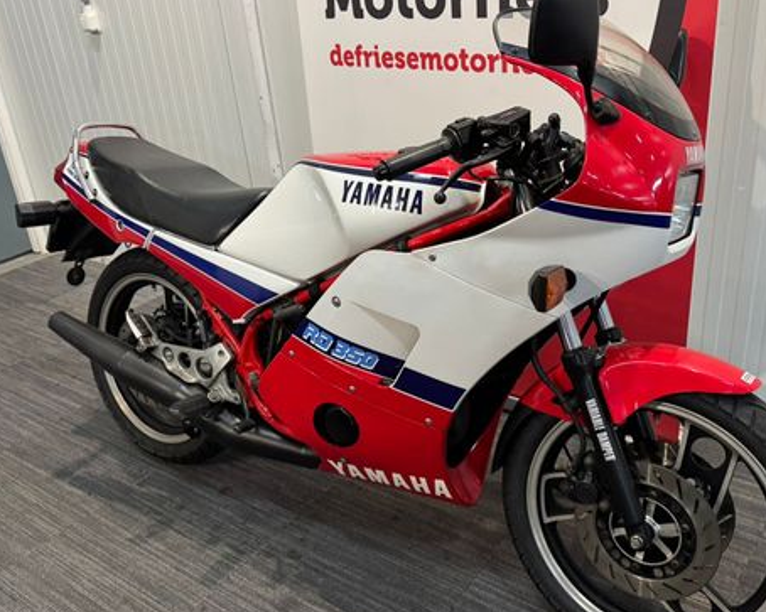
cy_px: 309
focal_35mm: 33
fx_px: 748
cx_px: 422
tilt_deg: -25.9
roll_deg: +6.6
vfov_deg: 44.5
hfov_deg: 54.1
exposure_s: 1/50
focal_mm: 6.76
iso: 320
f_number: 1.78
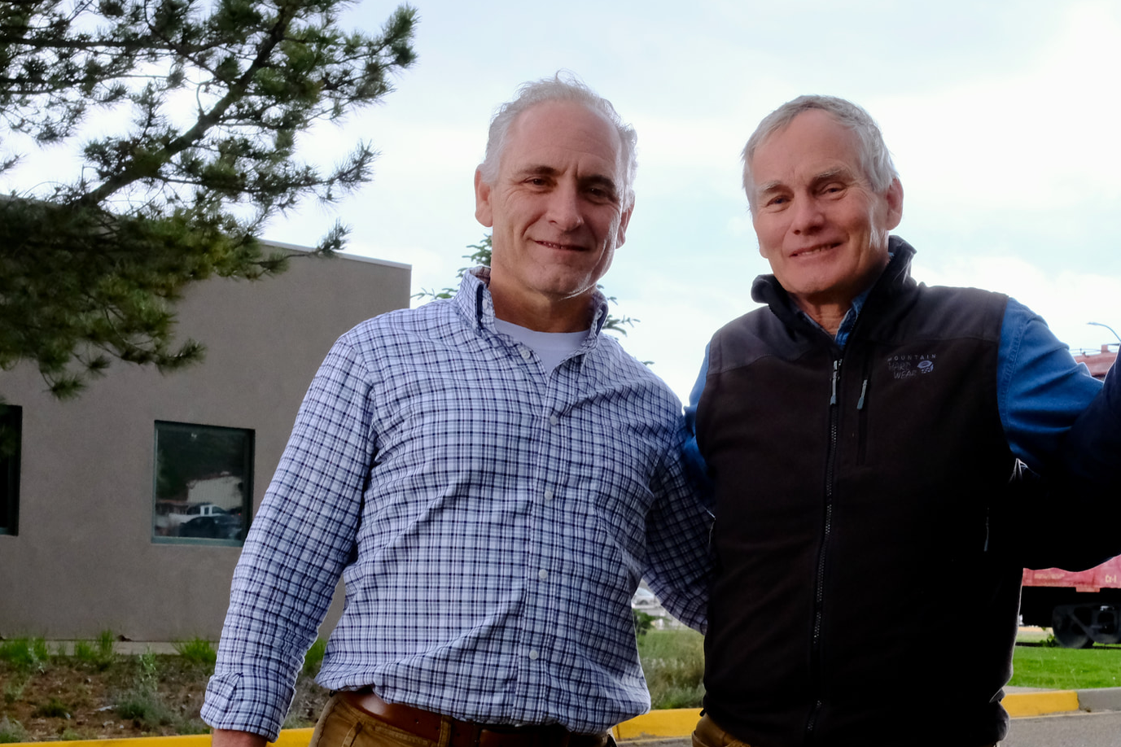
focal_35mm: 61
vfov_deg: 22.1
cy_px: 535
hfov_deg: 32.1
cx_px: 872
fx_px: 1899
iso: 2000
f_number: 8
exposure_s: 1/180
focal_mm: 23
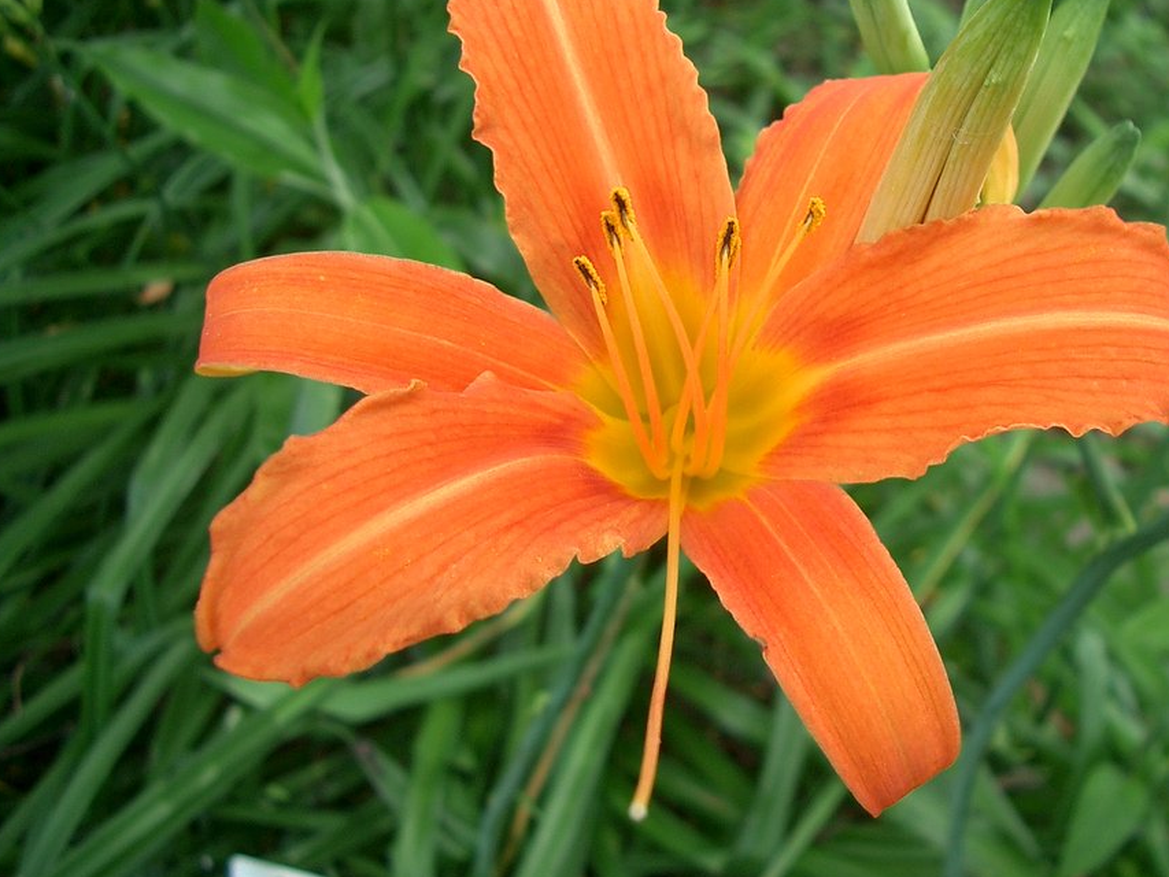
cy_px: 380
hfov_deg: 44.6
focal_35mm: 42
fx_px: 1419
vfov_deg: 34.3
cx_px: 684
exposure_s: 1/125
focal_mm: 5.8
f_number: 2.6
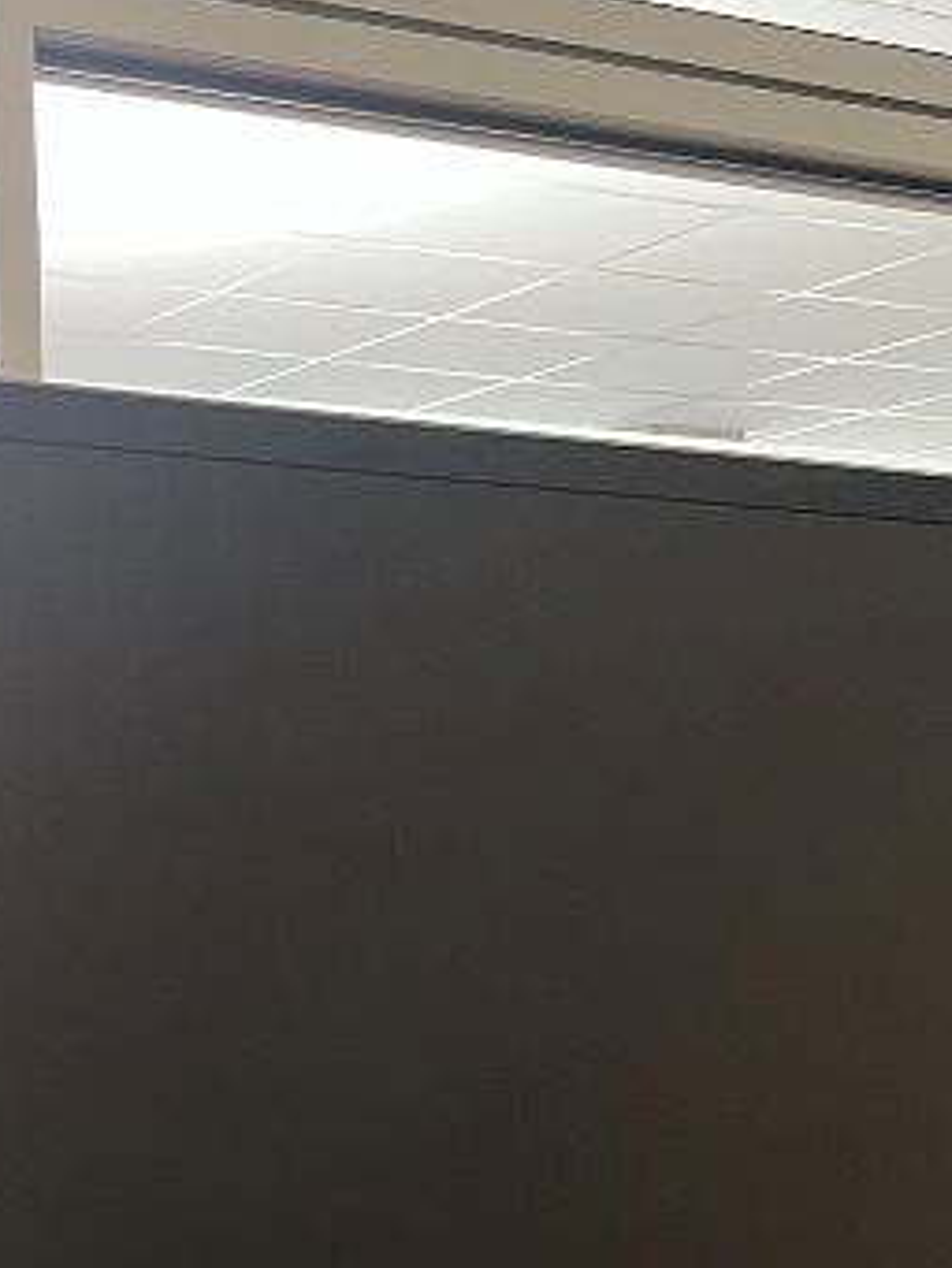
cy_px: 1718
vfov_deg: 22.1
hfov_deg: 18.8
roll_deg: -0.5
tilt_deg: -14.3
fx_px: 2858
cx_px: 301
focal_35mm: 78
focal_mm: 5.1
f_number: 1.6
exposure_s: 1/50
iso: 320
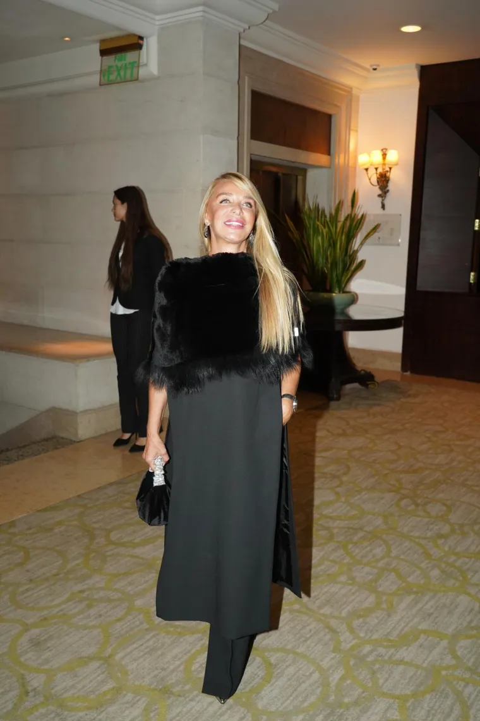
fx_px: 660
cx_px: 240
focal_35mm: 33
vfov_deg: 57.2
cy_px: 360
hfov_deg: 40.0
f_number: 5
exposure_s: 1/200
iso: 2000
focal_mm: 33
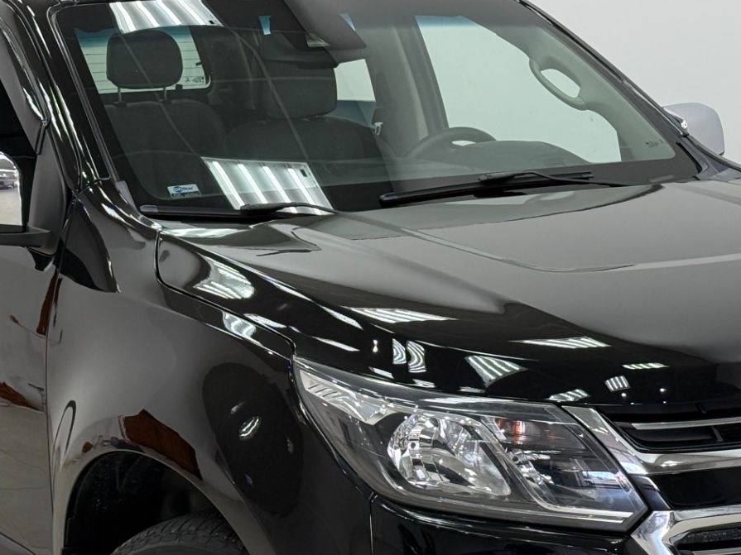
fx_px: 2205
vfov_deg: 14.3
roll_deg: +1.6
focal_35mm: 103
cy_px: 386
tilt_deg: -9.6
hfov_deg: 19.1
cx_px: 357
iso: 125
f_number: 1.78
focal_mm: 6.76
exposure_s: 1/120
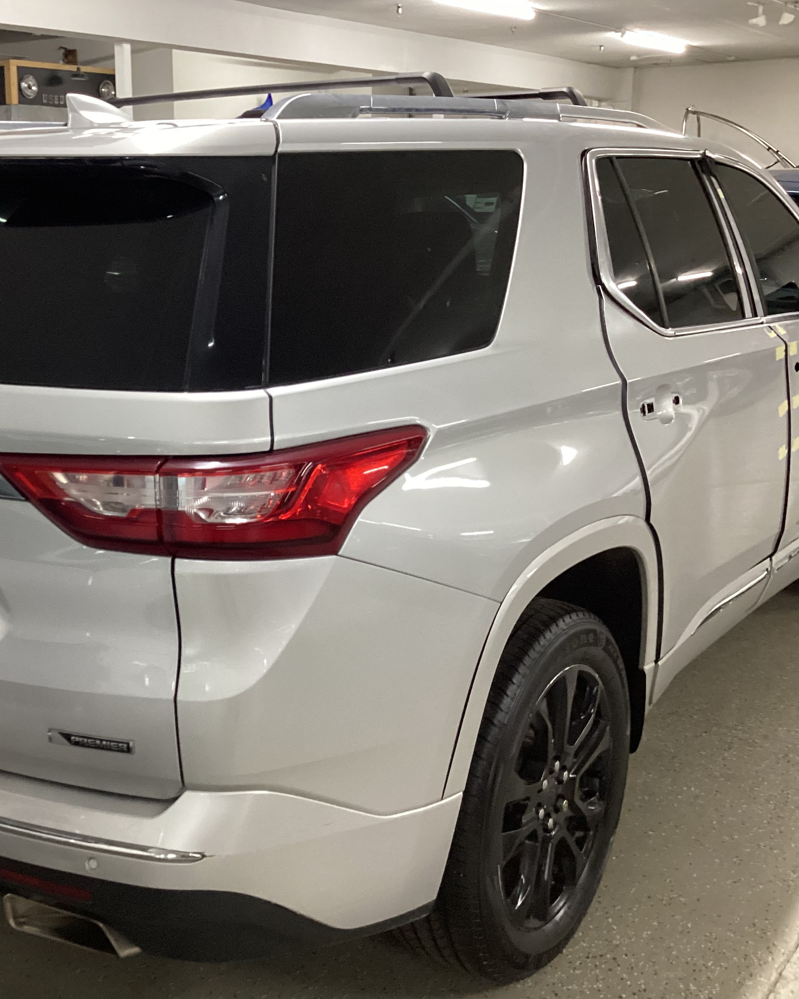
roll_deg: +0.1
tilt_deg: -16.0
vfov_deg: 44.8
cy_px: 494
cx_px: 228
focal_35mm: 41
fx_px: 1212
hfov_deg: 35.9
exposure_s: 1/50
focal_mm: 3.3
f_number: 2.4
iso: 250
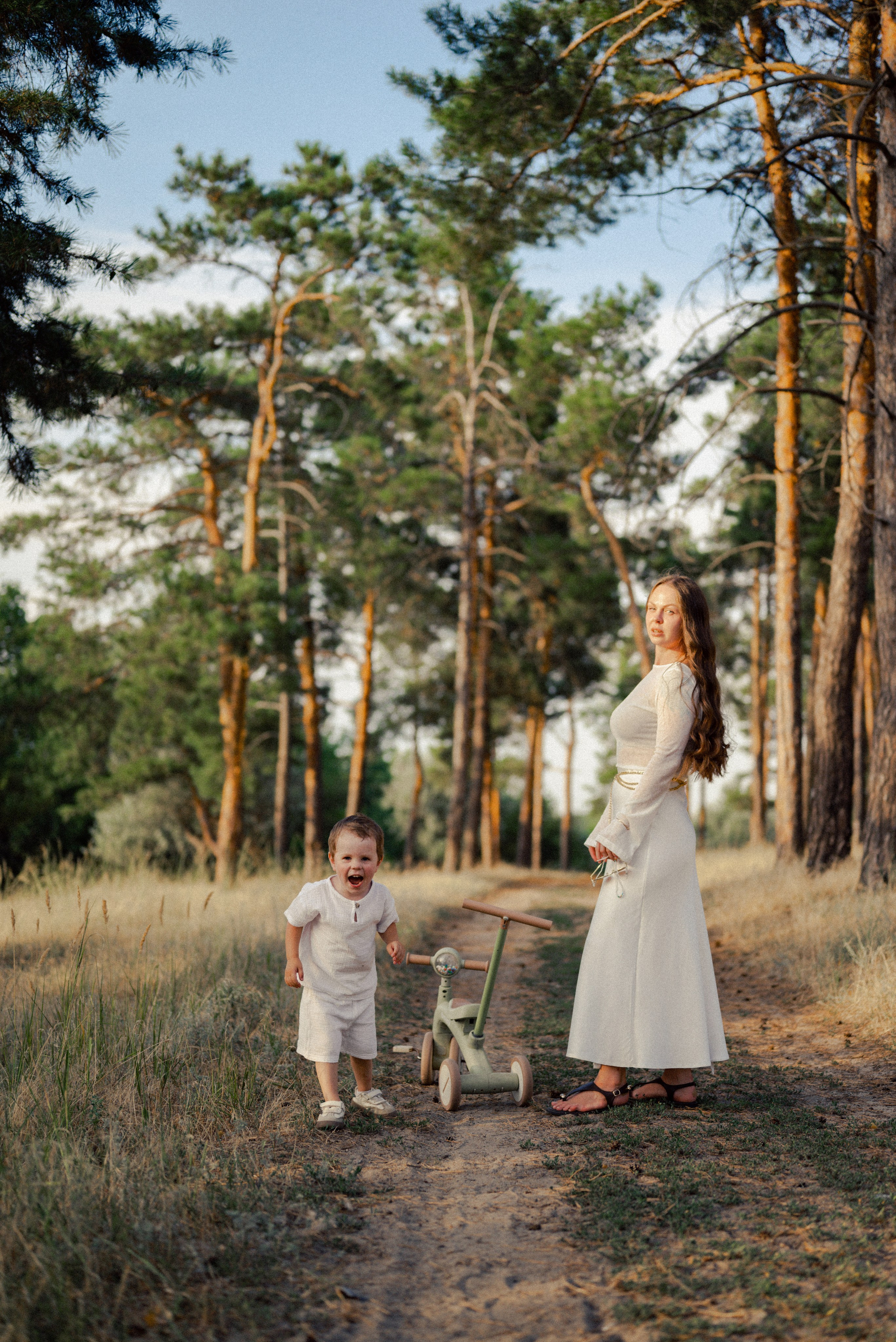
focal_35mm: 50
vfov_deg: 39.6
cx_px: 448
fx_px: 1865
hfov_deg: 27.0
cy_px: 671
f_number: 1.8
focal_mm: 50
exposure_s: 1/1250
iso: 100
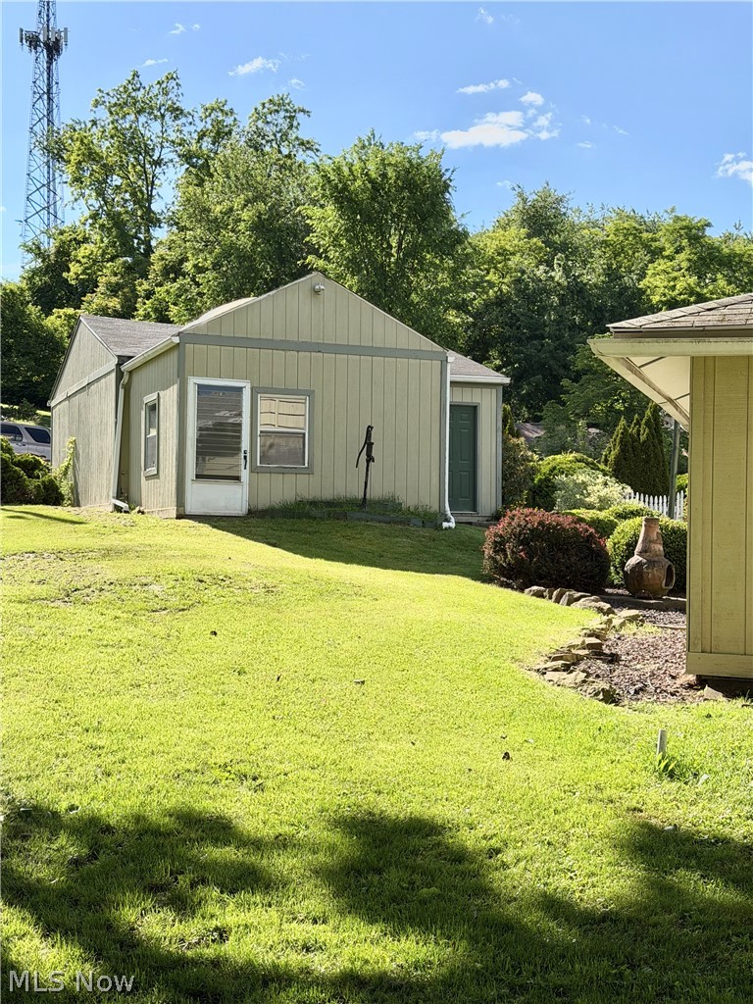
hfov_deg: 30.3
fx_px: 1392
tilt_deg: +2.9
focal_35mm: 48
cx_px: 376
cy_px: 502
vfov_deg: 39.7
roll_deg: -0.1
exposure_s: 1/2762
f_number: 1.78
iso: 80
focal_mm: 6.76
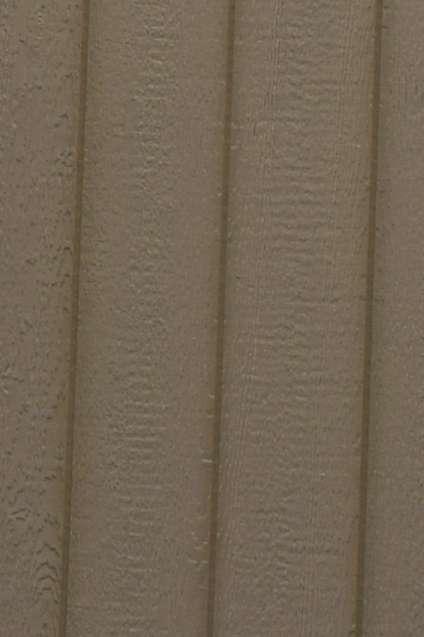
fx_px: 4491
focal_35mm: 254
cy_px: -438
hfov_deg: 5.4
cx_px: 175
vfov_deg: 7.9
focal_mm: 20
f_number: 8
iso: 220
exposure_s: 1/250
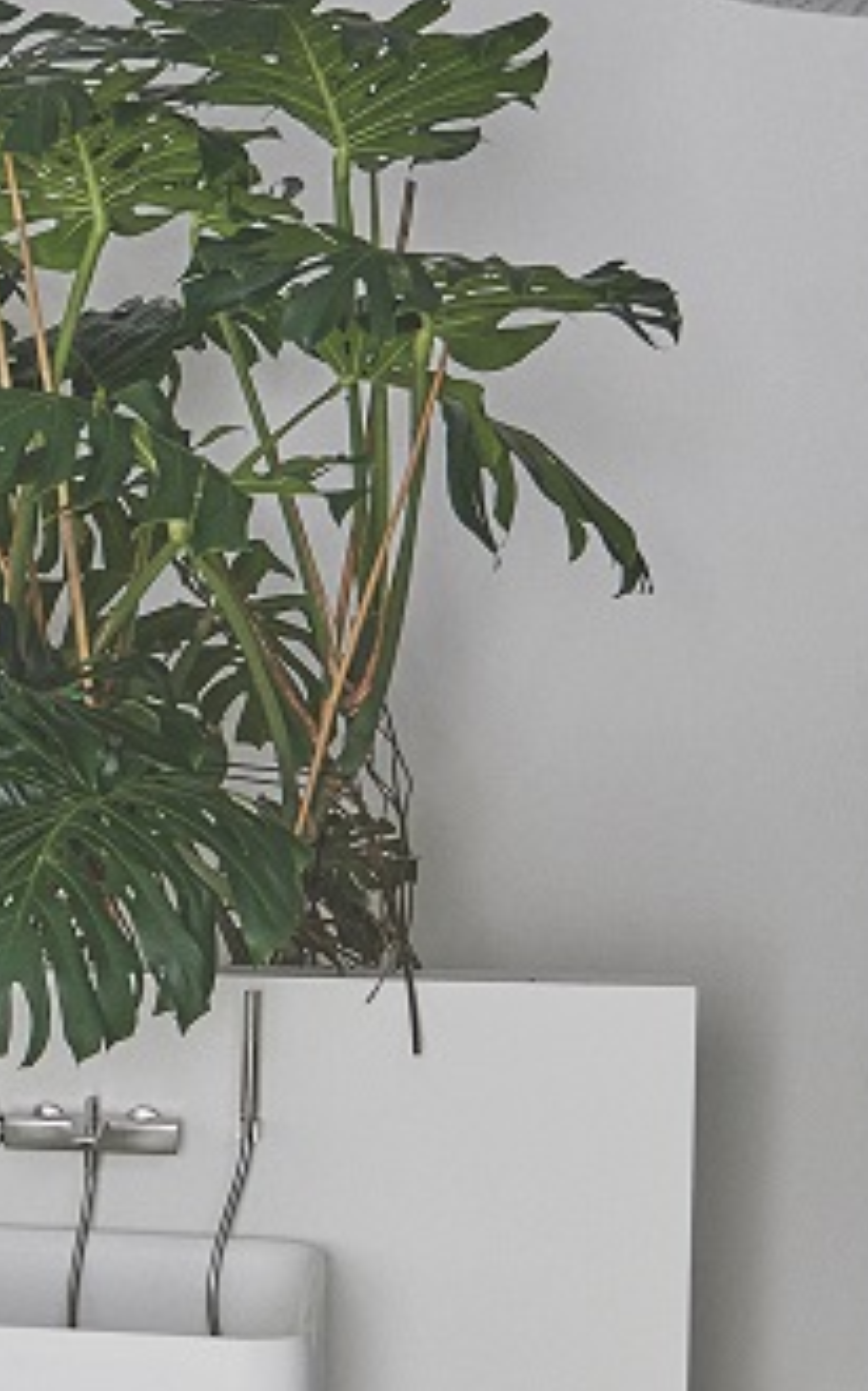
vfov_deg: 23.3
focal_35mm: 89
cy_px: 860
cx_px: -527
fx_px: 3372
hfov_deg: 13.6
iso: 800
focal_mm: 24
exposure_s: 1/125
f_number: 4.5
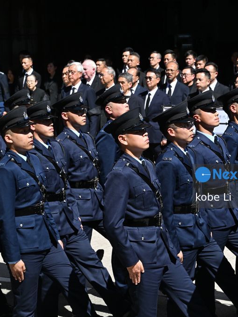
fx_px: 861
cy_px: 158
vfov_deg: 20.9
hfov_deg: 15.7
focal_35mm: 94
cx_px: 150
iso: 450
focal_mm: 65
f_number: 8
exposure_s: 1/1000
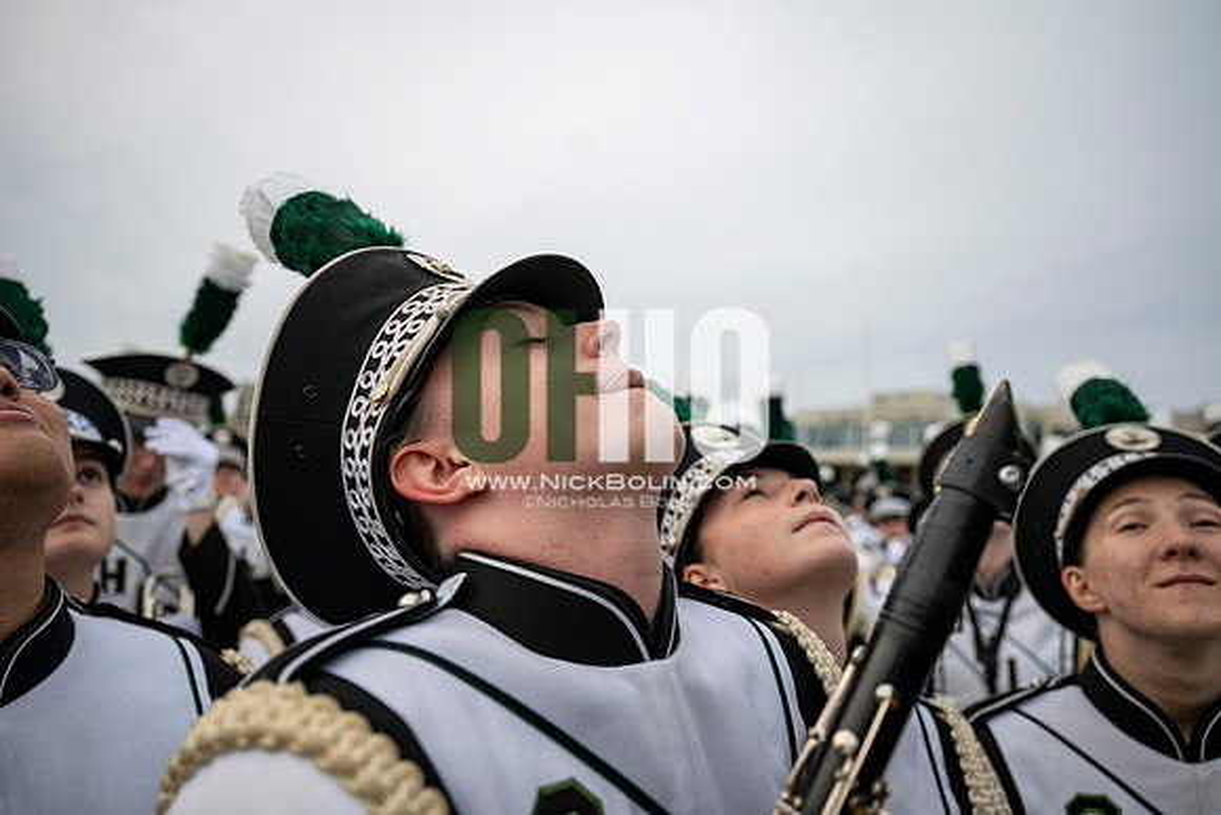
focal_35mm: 24
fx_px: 814
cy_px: 408
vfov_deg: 53.2
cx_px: 610
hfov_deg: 73.7
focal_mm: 24
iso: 200
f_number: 2.8
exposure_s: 1/500
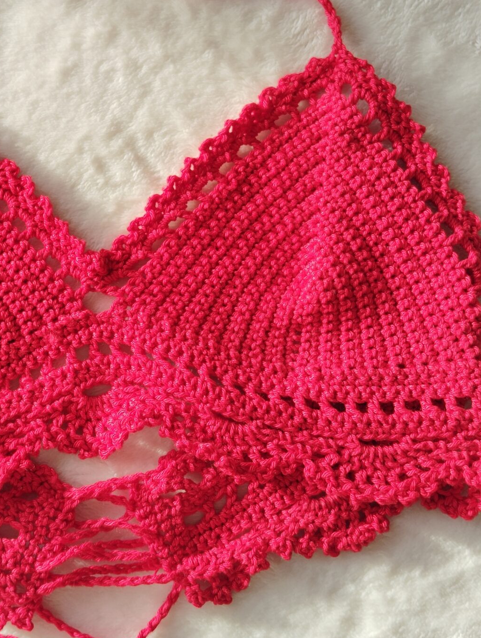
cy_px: 233
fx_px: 979
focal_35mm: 53
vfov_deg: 35.9
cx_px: 125
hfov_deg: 27.3
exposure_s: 1/100
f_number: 1.8
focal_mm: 4.22
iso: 59
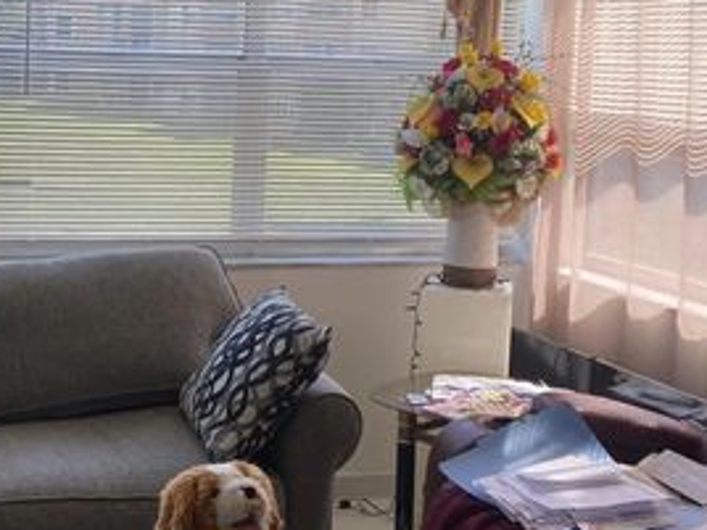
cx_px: 90
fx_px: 1266
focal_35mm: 62
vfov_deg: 23.5
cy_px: 179
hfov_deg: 30.0
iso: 32
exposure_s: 1/273
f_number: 1.8
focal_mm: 4.25
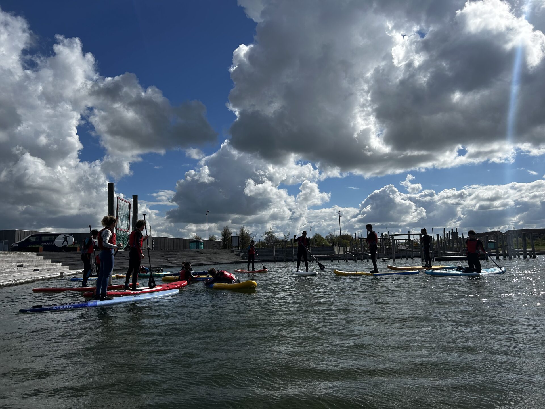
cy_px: 204
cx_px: 272
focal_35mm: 26
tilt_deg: +8.1
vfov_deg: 53.1
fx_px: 409
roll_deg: +2.9
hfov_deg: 67.3
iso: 50
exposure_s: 1/11364
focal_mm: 5.7
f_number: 1.5
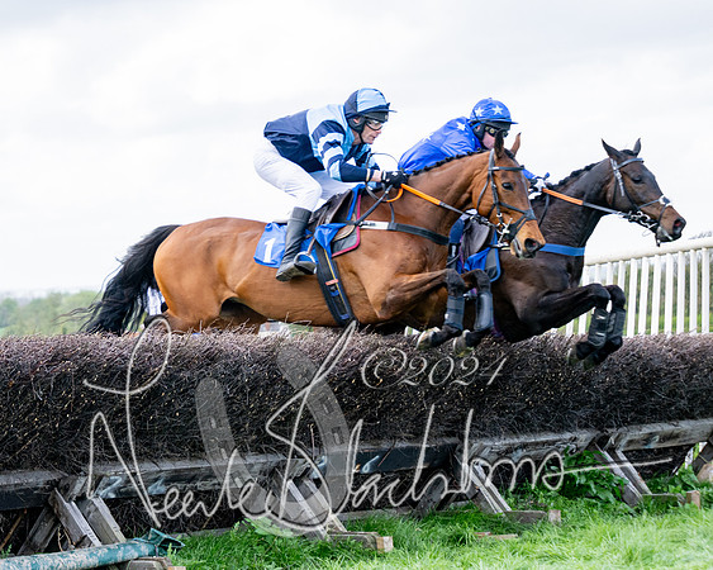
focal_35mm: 111
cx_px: 112
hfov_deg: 17.1
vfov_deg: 13.9
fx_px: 2343
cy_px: 264
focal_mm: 70
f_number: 4
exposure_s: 1/1250
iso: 400
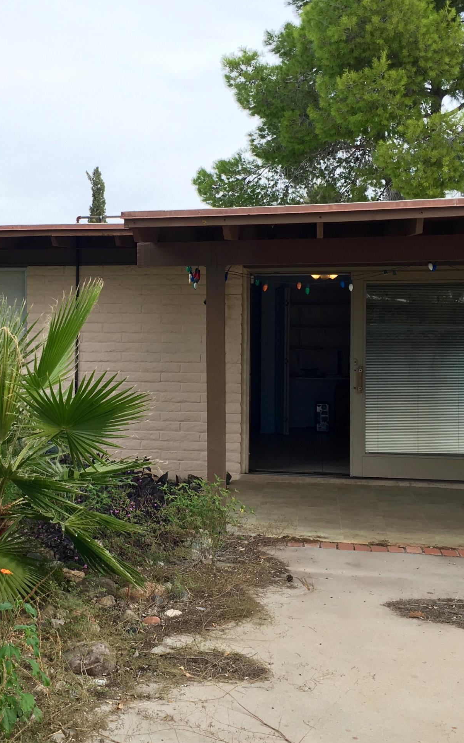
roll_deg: +2.0
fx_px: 971
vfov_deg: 41.8
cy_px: 354
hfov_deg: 26.3
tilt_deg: -2.0
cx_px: 81
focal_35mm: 48
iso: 25
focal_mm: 4.15
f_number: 2.2
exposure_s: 1/450
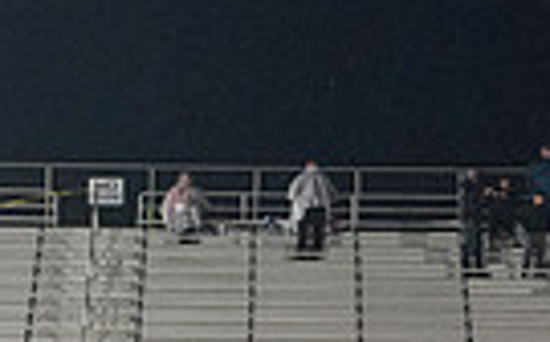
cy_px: 670
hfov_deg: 6.8
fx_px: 4596
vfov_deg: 4.2
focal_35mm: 307
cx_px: 216
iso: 5000
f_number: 5.6
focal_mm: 70
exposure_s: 1/200
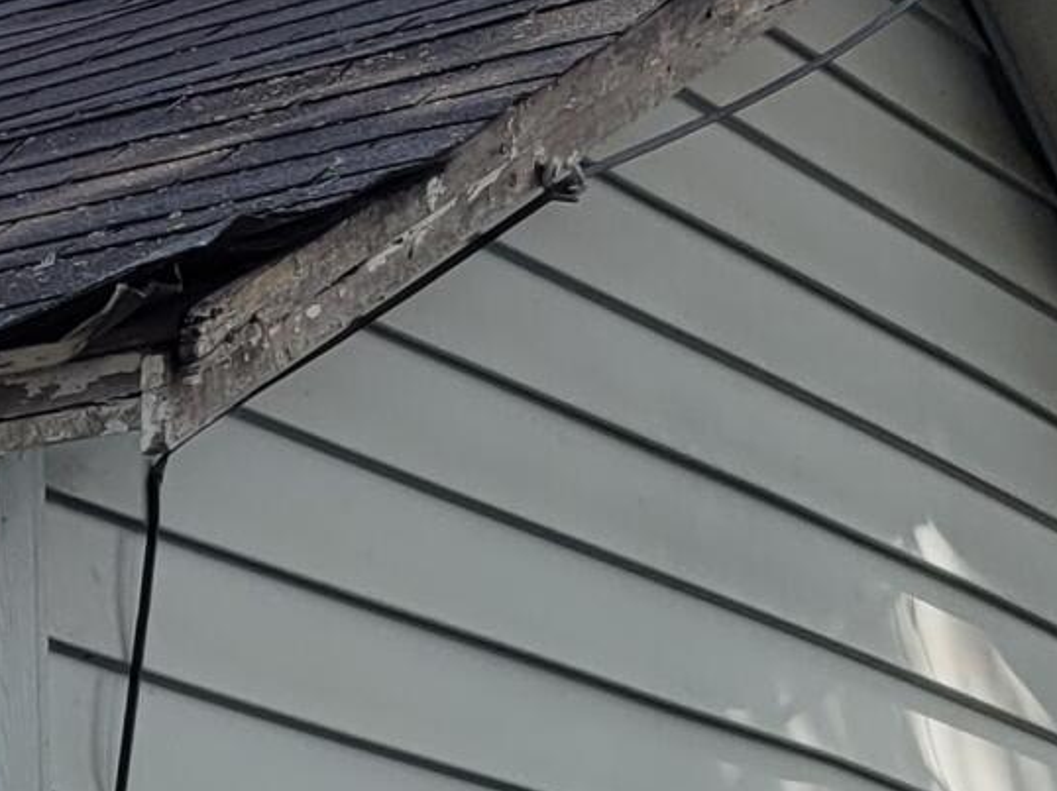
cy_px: 1121
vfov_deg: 10.0
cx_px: -1413
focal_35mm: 145
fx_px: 4426
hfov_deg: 11.5
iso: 40
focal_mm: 5.4
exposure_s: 1/1090
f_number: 1.8
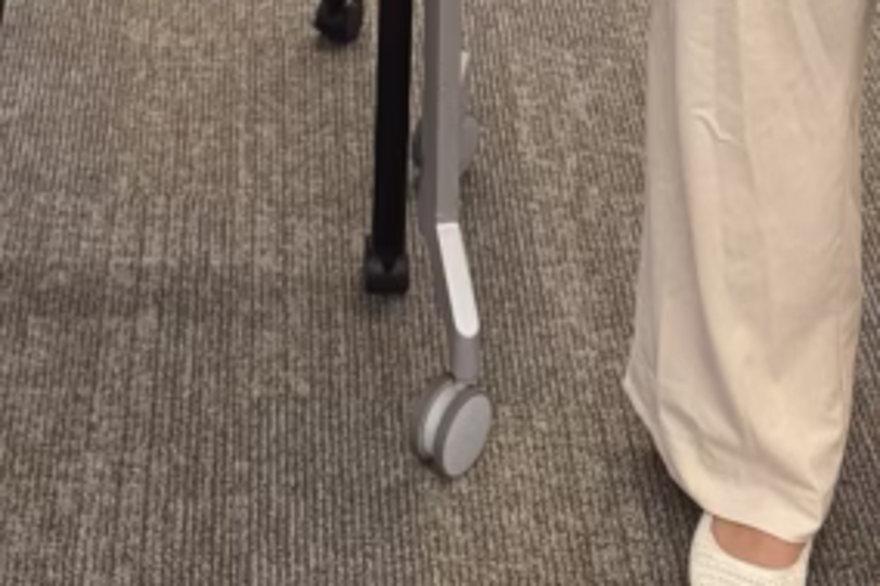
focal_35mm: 90
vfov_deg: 11.8
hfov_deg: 22.4
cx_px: 198
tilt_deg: -10.3
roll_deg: -0.9
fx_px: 2199
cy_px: -887
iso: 320
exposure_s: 1/60
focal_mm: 6.76
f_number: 1.78
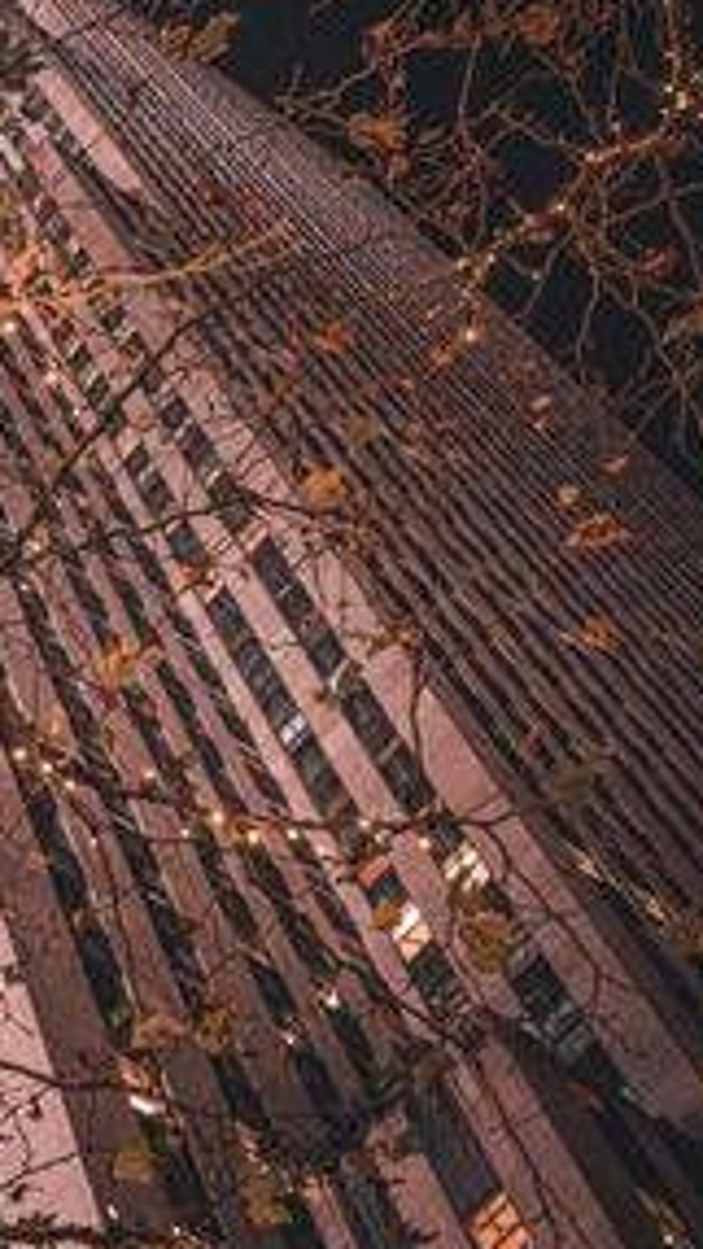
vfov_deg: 27.5
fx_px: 2550
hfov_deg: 14.3
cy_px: 559
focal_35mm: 77
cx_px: -441
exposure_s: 1/125
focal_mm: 35
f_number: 2.8
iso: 1250
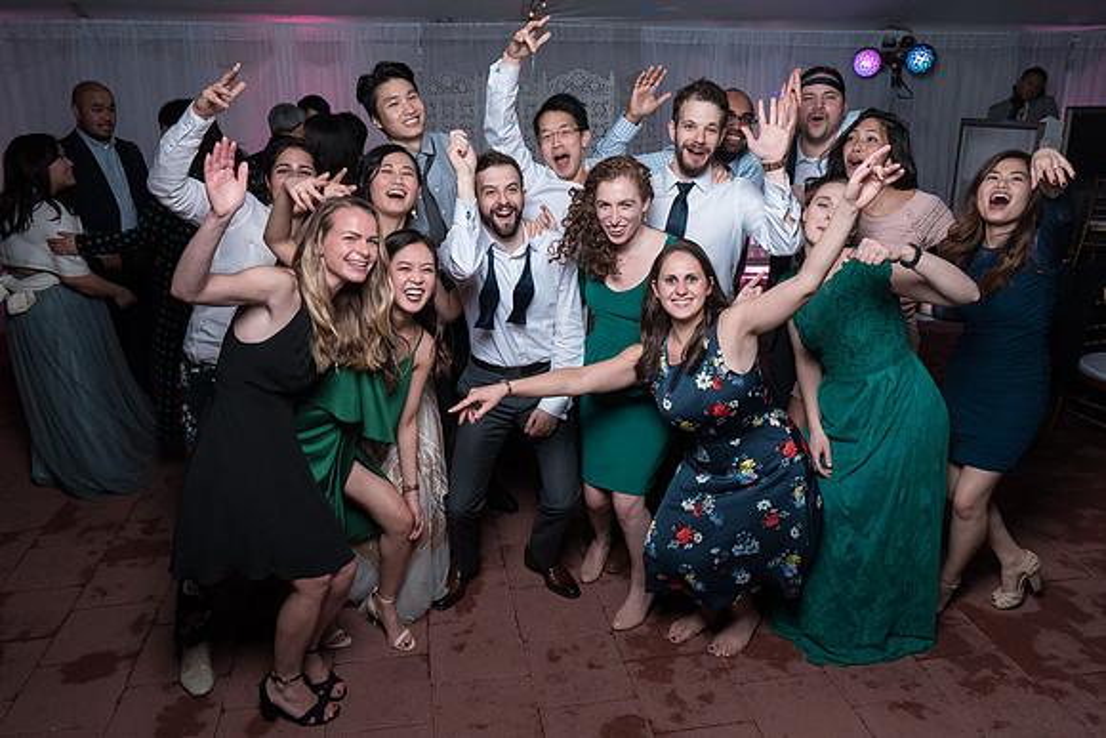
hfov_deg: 68.0
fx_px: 820
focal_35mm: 27
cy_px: 328
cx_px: 546
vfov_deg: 48.3
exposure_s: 1/200
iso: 2000
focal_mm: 24
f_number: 5.6
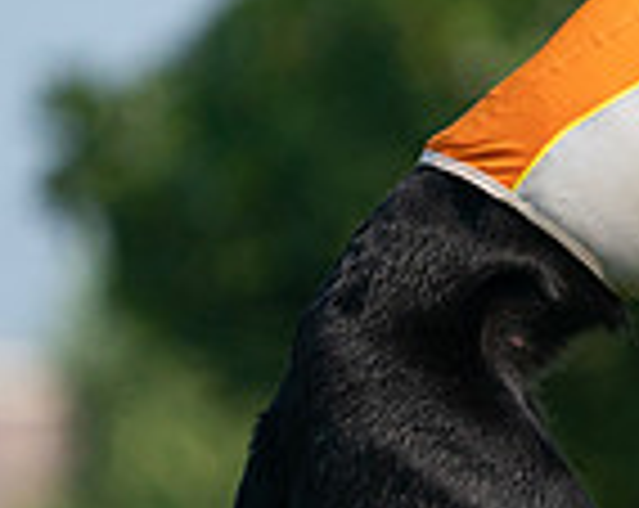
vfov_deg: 0.9
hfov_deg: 1.2
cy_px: 389
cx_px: 1224
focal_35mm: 1653
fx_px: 31197
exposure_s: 1/4000
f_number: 6.3
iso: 1250
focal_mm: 430
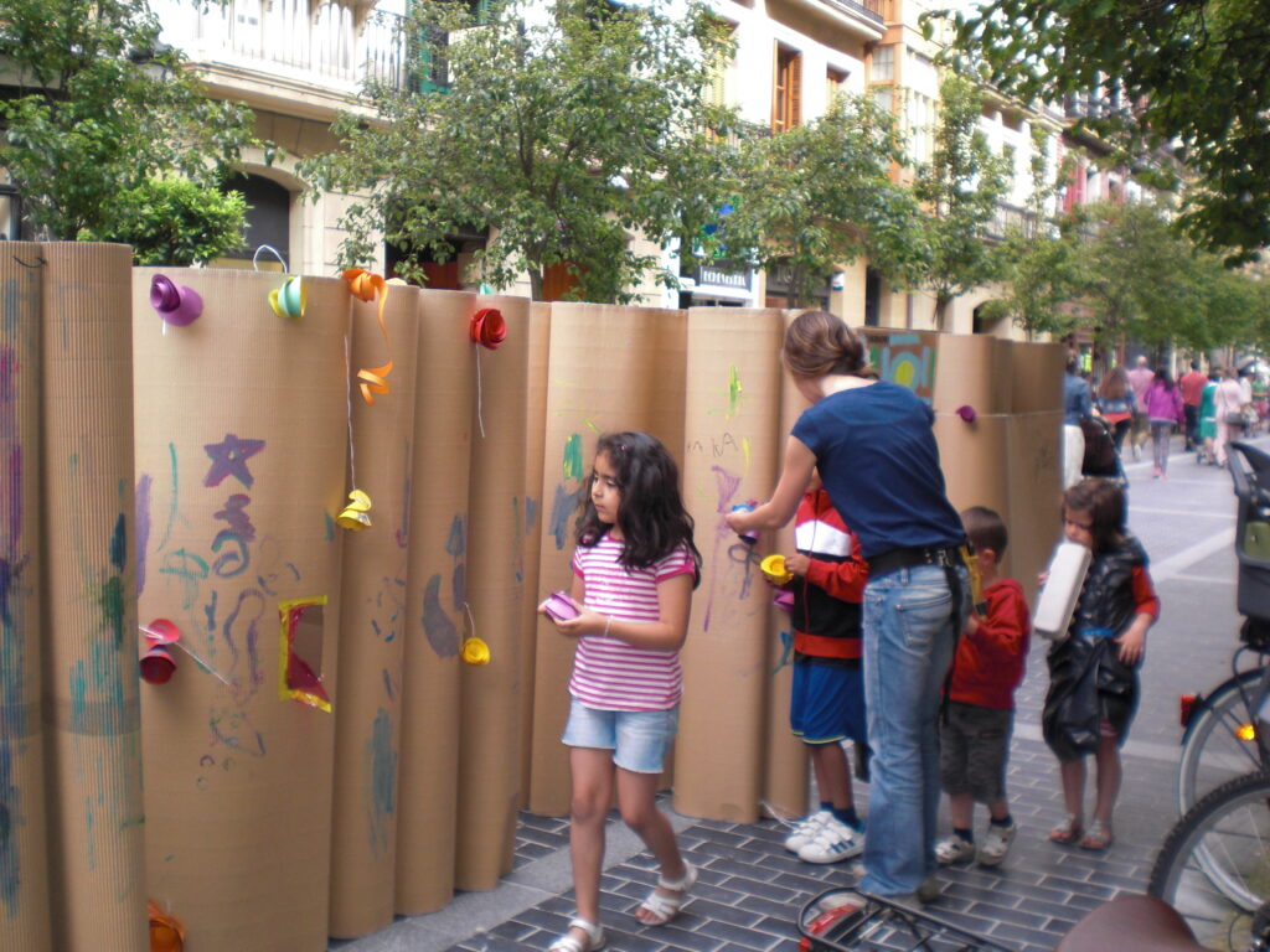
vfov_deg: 37.7
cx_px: 635
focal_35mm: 38
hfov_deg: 49.0
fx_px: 1394
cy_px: 476
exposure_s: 1/125
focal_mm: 6.3
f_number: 3.1
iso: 100
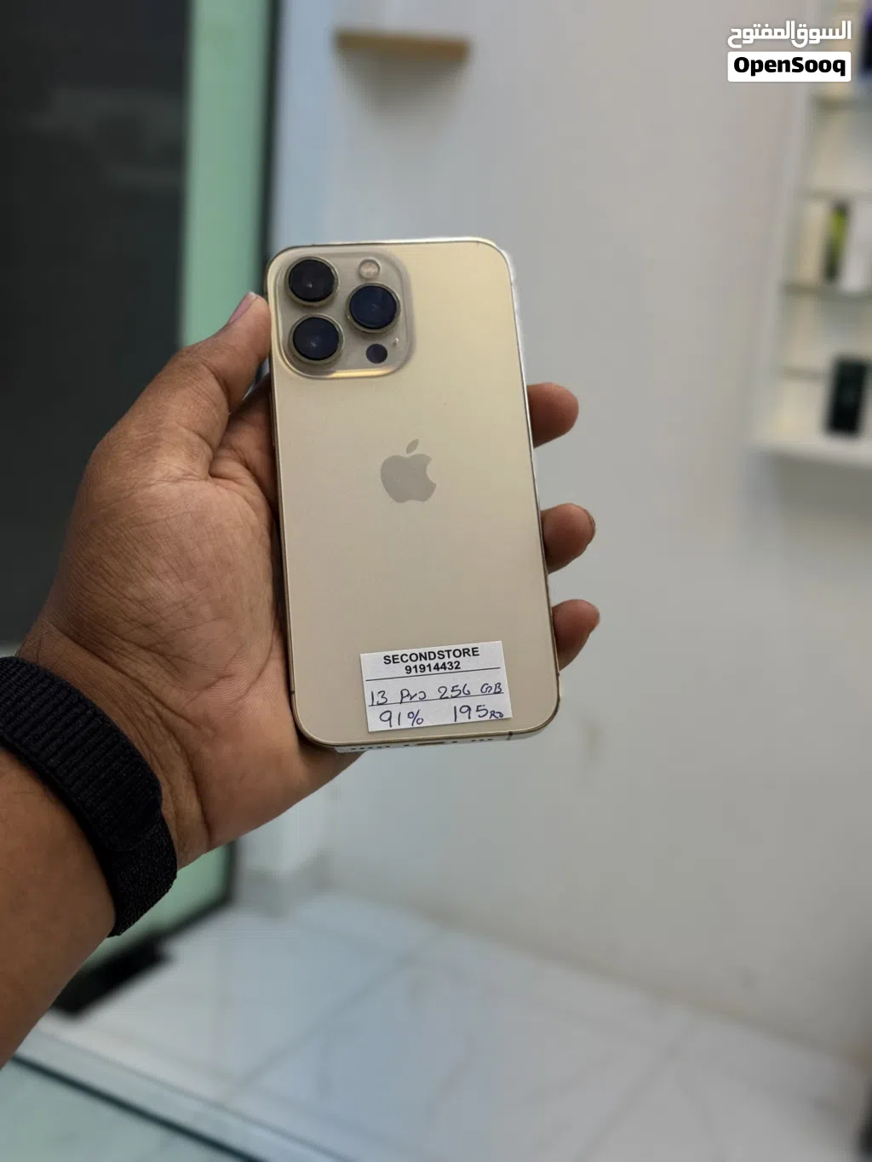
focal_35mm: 48
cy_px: 581
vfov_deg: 39.7
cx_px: 436
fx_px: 1612
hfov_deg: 30.3
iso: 80
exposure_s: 1/434
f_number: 1.78
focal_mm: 6.76
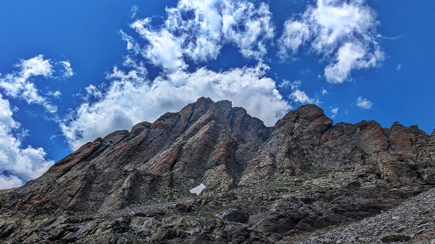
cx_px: 244
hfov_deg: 73.8
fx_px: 288
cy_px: 134
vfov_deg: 45.9
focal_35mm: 25
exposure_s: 1/3876
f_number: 2.2
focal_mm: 2.35
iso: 53
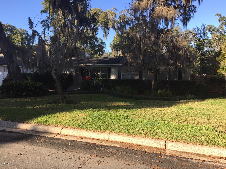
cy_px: 84
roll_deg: -1.1
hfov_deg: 61.7
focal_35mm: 29
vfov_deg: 48.2
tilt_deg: -1.6
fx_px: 189
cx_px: 113
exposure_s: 1/608
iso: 32
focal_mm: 4.15
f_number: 2.2
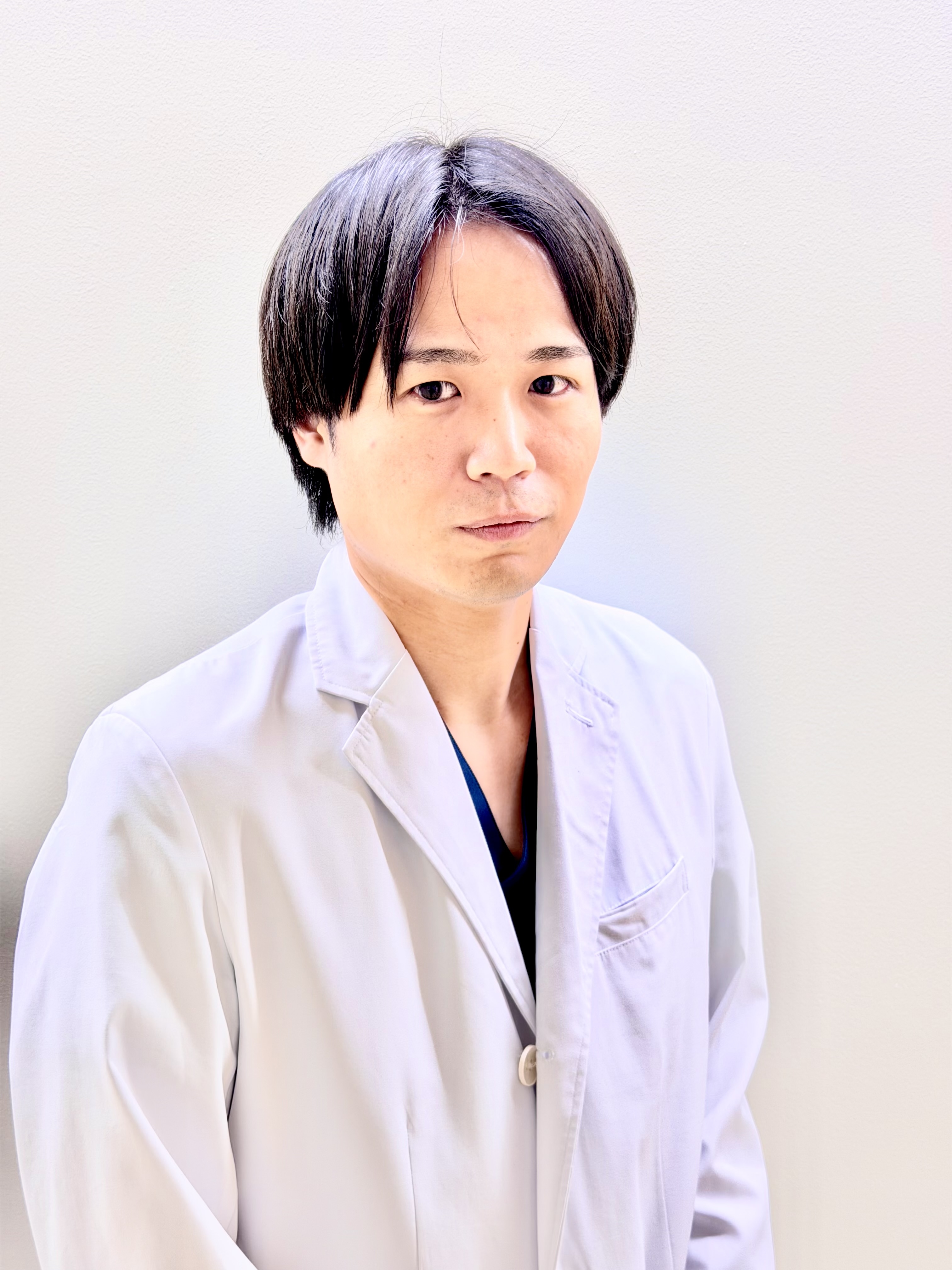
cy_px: 635
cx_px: 476
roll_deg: -0.9
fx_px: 1760
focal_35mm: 48
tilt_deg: -7.7
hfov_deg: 30.3
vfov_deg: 39.7
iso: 160
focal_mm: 6.76
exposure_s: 1/50
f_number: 1.78
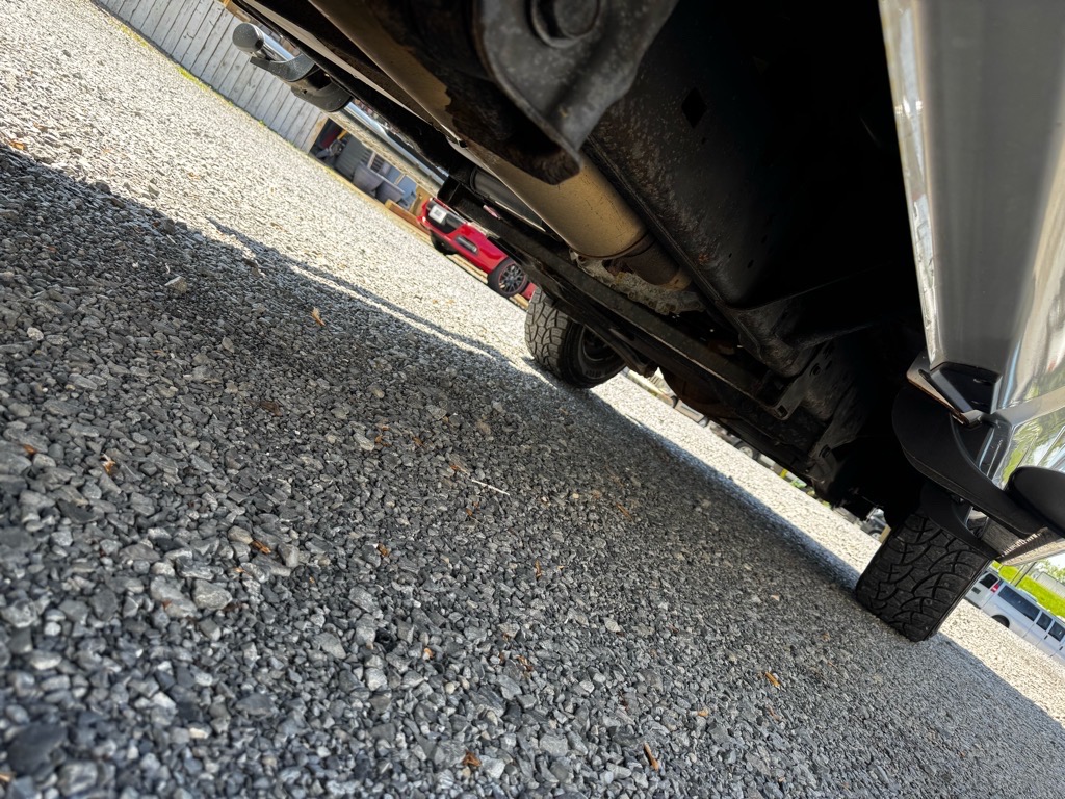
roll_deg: -36.1
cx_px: 532
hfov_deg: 71.6
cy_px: 400
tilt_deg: -11.0
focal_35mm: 24
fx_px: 738
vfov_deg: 56.8
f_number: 1.78
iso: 64
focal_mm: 6.76
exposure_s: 1/252
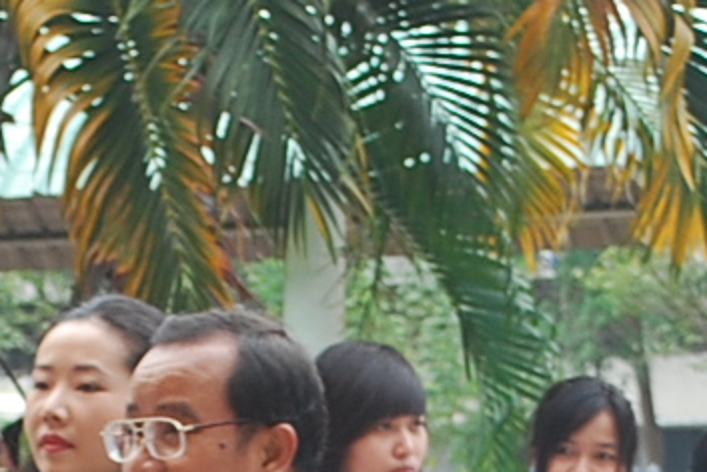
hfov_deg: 8.3
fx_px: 4855
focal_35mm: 247
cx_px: 258
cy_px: 766
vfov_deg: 5.5
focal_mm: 30
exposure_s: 1/100
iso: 200
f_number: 5
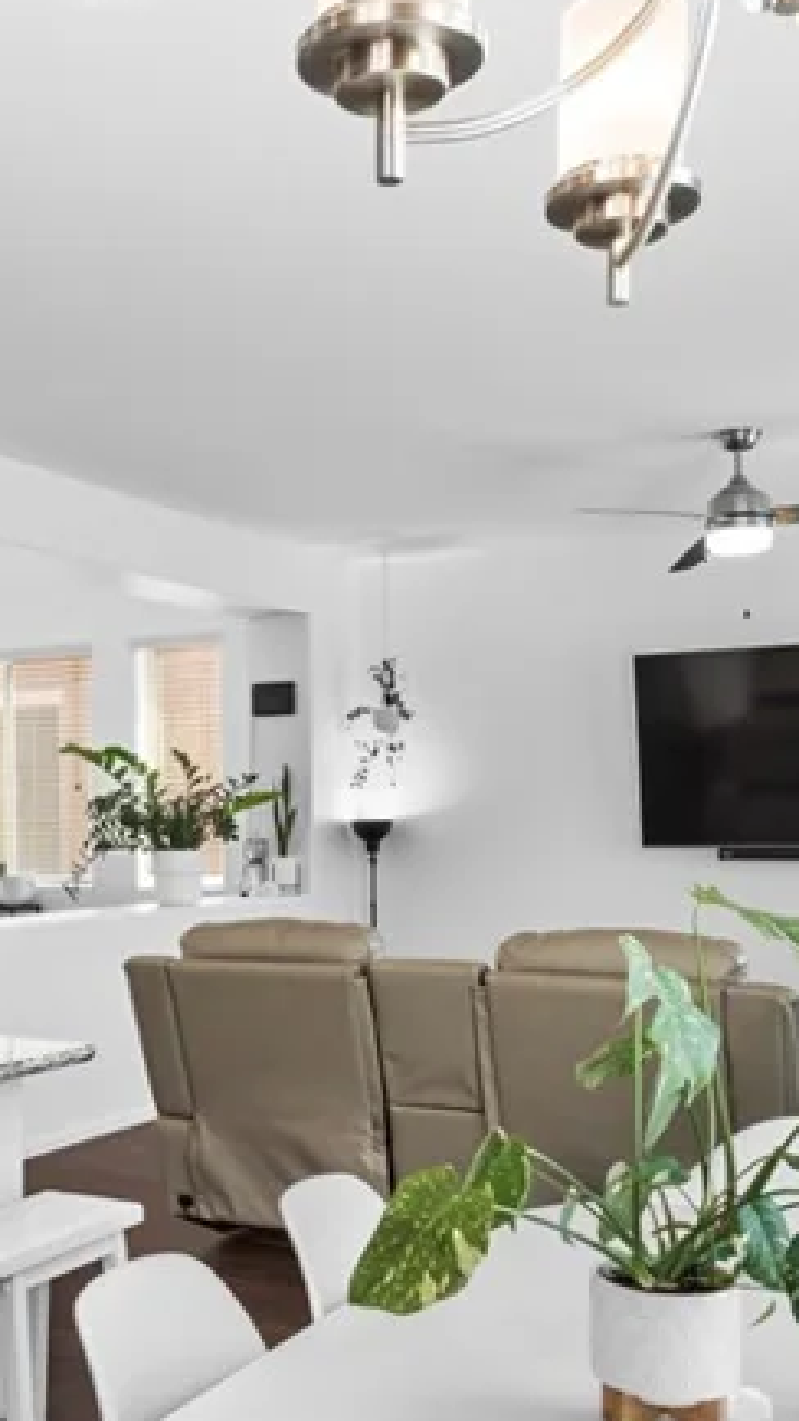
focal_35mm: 42
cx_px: 157
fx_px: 1583
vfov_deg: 48.0
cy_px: 859
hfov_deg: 27.7
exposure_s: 1/15
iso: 400
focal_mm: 17
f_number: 8
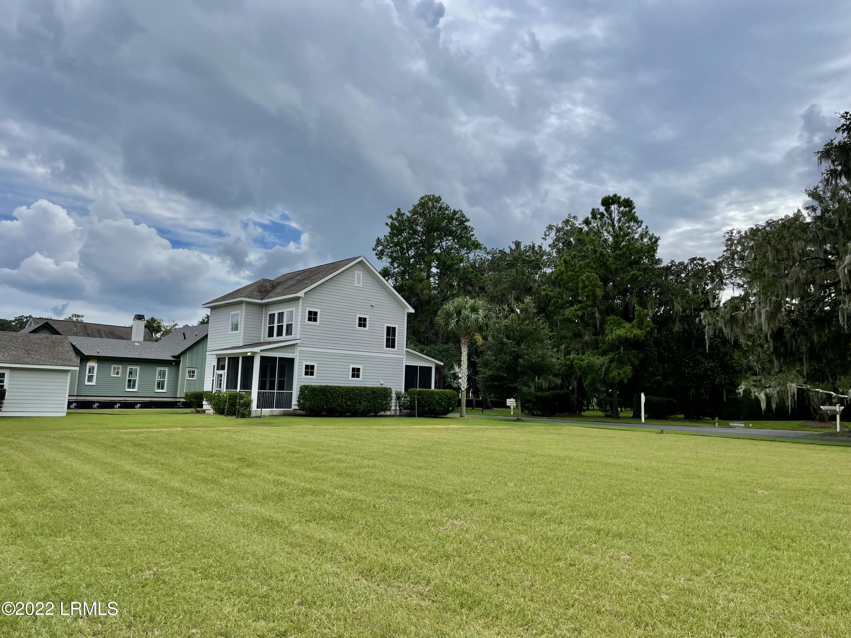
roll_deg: -1.8
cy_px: 319
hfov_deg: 67.3
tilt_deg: +7.3
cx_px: 426
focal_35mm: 26
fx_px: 639
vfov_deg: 53.1
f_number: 1.6
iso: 32
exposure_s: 1/3861
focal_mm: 4.2
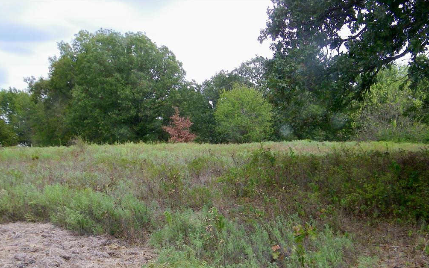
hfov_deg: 38.2
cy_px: 163
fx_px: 620
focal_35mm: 53
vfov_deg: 24.4
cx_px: 214
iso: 80
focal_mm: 8.8
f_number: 4
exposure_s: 1/160
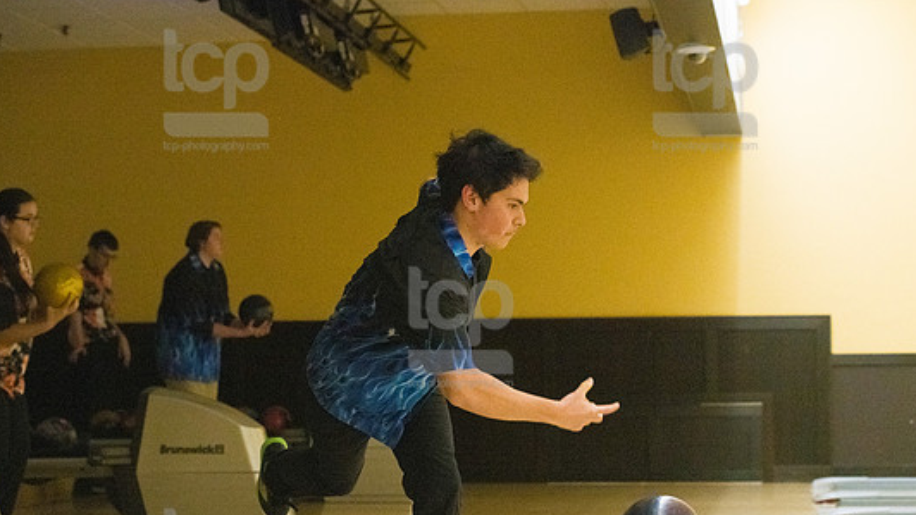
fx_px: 1943
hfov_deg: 26.5
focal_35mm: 80
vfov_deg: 15.1
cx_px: 461
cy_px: 328
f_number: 4.5
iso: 10000
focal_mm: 70
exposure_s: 1/1000
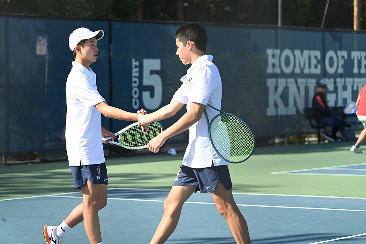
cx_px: 183
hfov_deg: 14.7
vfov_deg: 9.8
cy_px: 122
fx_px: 1422
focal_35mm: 140
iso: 450
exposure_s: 1/1250
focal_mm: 140
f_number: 4.8
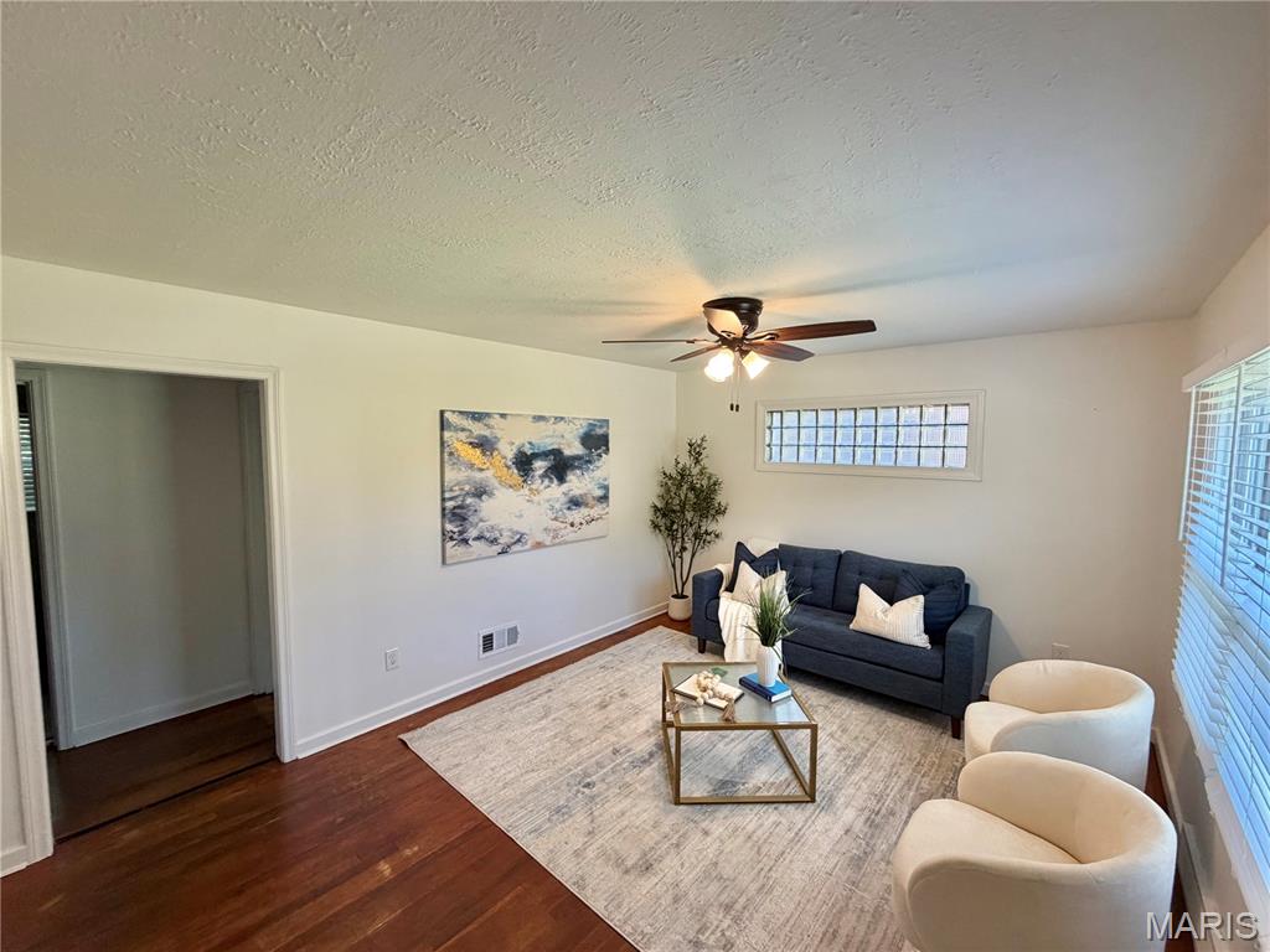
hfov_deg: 102.1
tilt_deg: -4.7
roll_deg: -0.6
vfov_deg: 85.7
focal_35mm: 14
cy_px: 476
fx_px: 514
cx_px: 635
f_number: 2.2
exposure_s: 1/120
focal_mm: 2.22
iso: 200
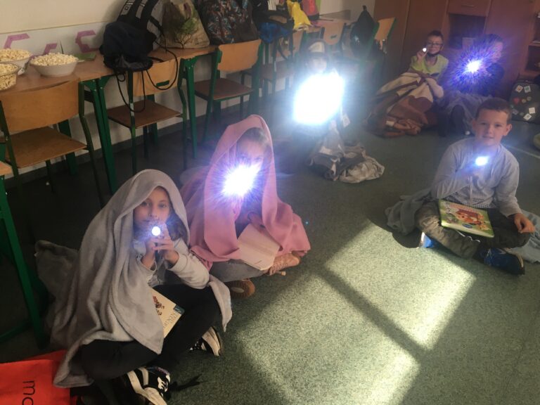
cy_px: 202
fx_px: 452
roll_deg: -1.3
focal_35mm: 29
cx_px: 270
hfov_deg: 61.7
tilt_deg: -30.1
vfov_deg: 48.2
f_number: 2.2
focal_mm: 4.15
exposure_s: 1/33
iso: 32
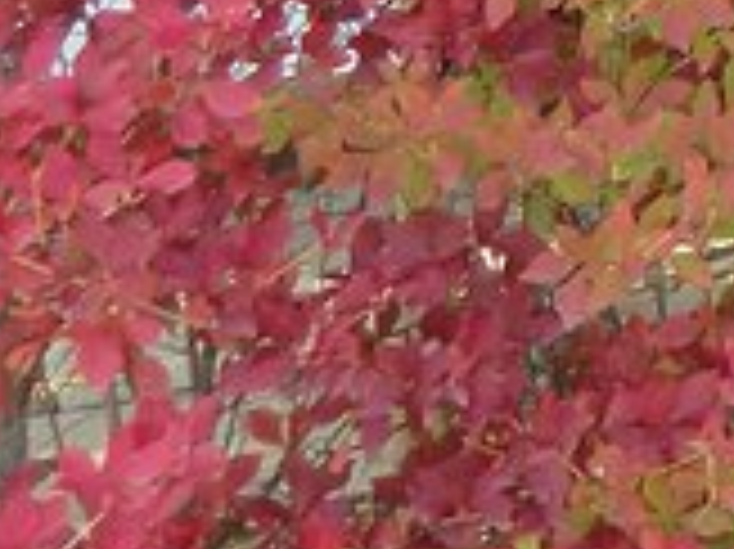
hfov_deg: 11.3
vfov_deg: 8.4
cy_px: -1035
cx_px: 1671
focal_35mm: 151
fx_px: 3199
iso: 100
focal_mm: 4.3
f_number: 3.2
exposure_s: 1/60
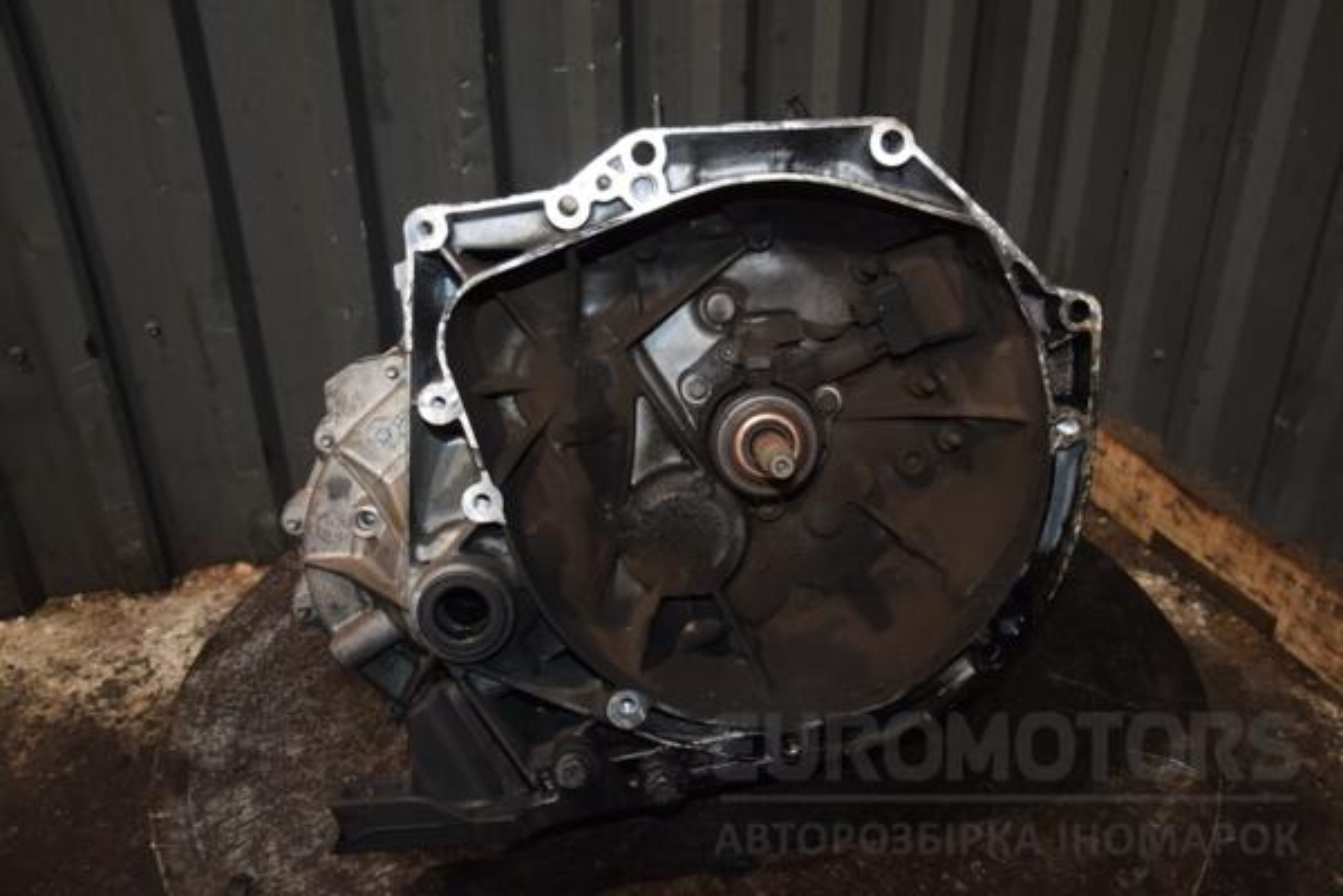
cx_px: 672
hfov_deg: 57.2
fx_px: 1231
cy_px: 448
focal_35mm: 33
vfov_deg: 40.0
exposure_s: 1/60
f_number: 5
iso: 800
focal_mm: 22
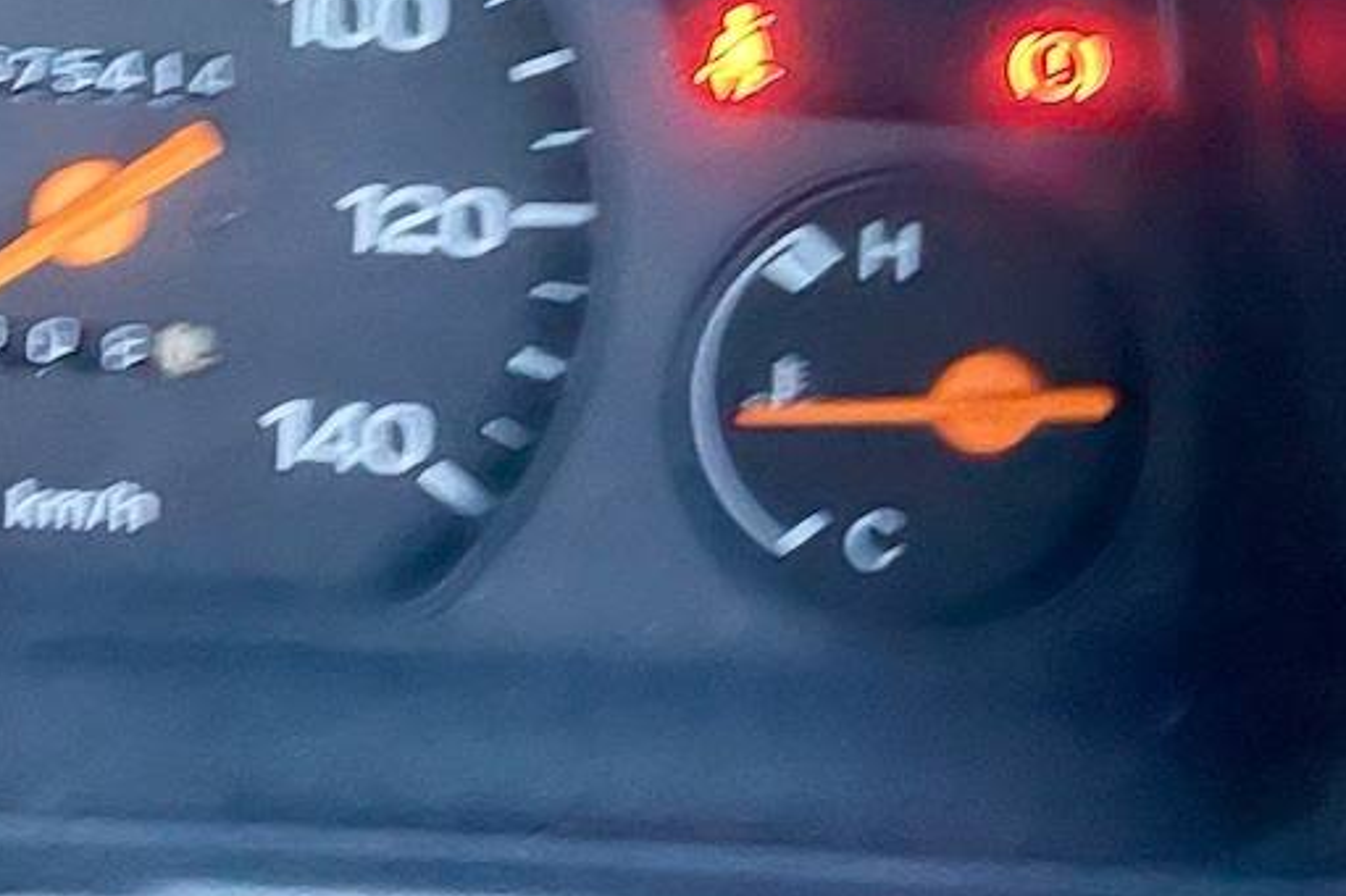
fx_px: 2429
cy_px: 126
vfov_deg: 20.6
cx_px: 105
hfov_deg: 29.5
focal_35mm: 65
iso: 1250
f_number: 1.6
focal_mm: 5.1
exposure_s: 1/15
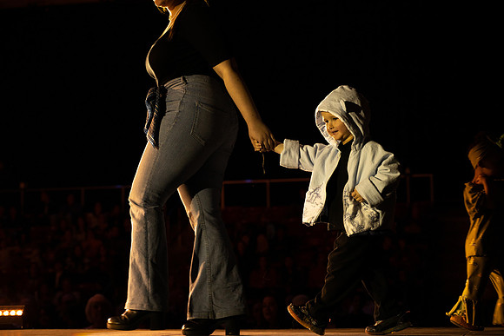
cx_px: 252
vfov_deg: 18.2
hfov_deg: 27.0
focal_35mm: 75
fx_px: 1051
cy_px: 168
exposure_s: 1/250
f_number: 4
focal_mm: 70
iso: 1000
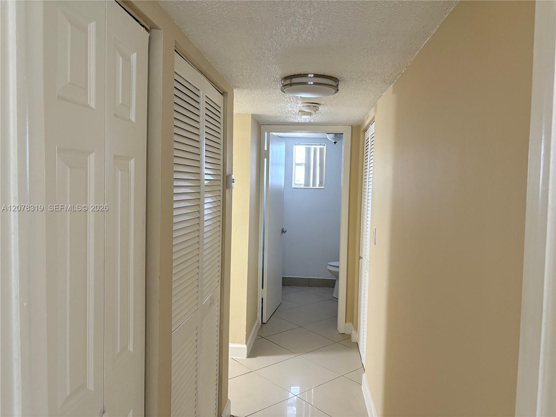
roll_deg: -0.6
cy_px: 208
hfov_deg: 67.3
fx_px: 418
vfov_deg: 53.1
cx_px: 278
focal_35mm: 26
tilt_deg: -3.0
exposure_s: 1/60
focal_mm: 5.96
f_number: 1.6
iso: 200
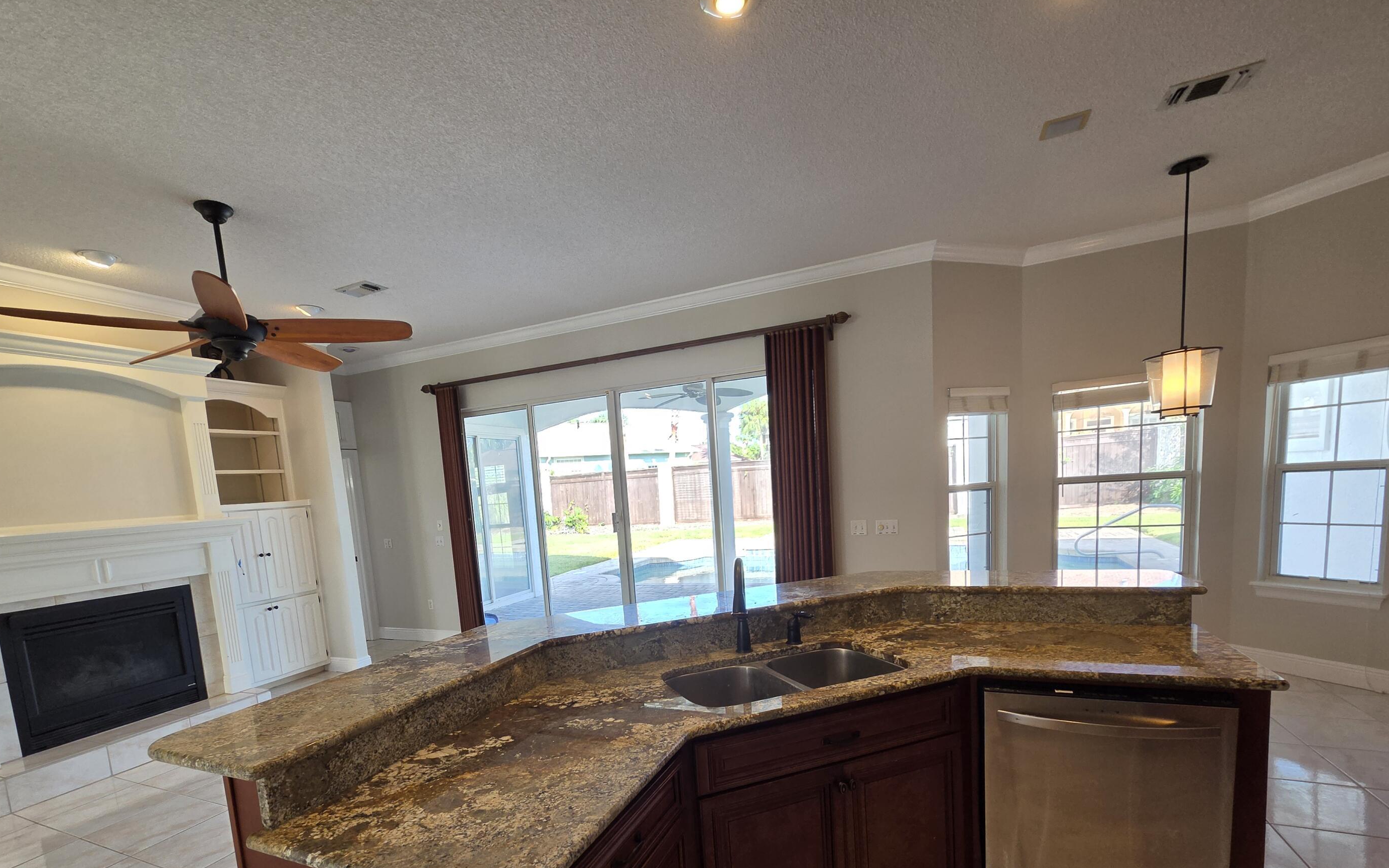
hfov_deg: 101.3
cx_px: 653
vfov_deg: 73.1
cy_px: 560
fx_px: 568
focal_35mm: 15
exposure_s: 1/120
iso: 80
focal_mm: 2.2
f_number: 2.2
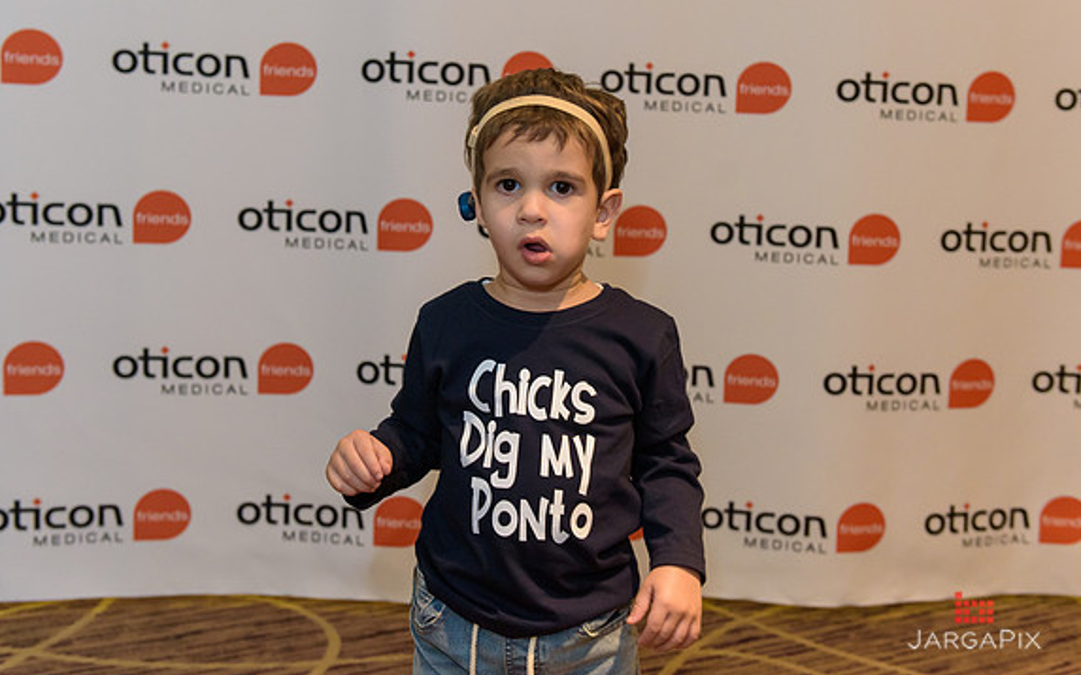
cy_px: 238
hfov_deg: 43.5
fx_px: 1355
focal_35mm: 46
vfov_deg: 27.9
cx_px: 541
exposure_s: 1/125
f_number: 3.2
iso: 1600
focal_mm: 36
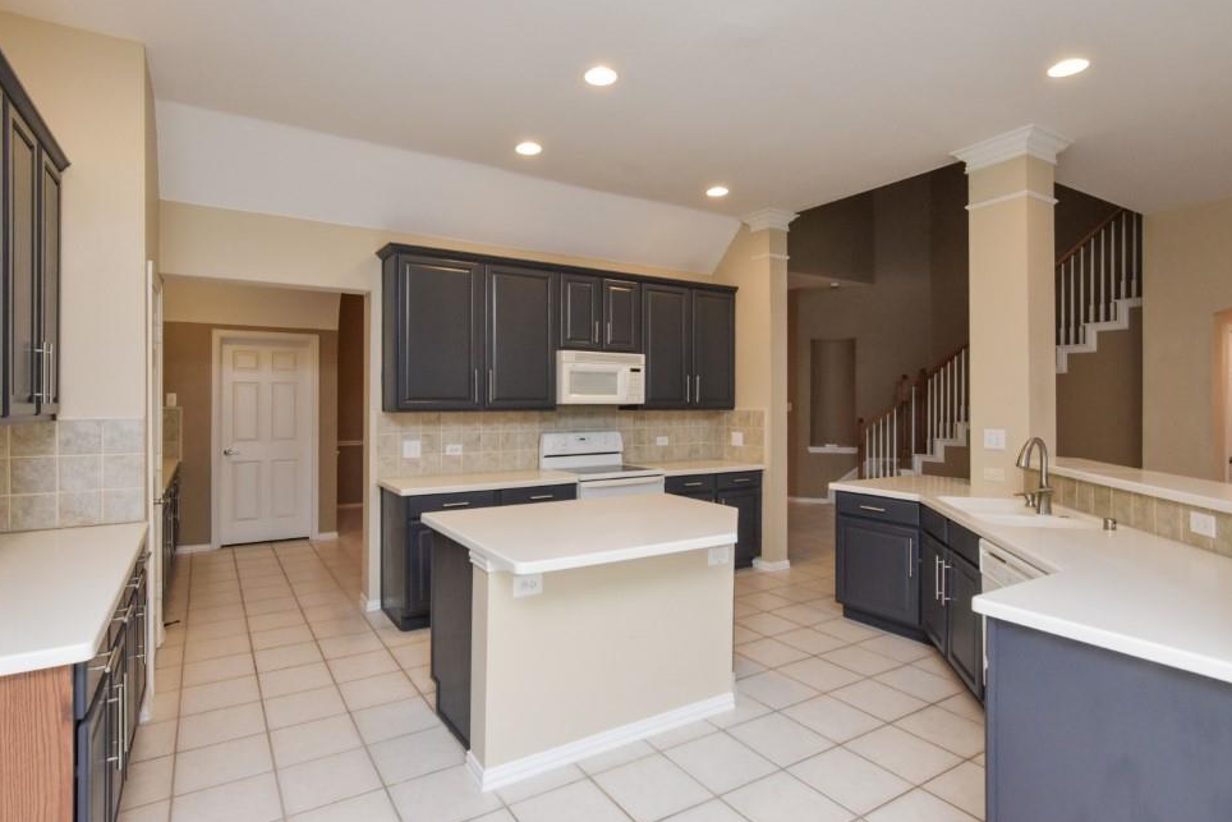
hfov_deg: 91.4
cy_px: 392
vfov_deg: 68.8
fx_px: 600
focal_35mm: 18
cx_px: 585
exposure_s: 1/60
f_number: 6.3
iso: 1000
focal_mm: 11
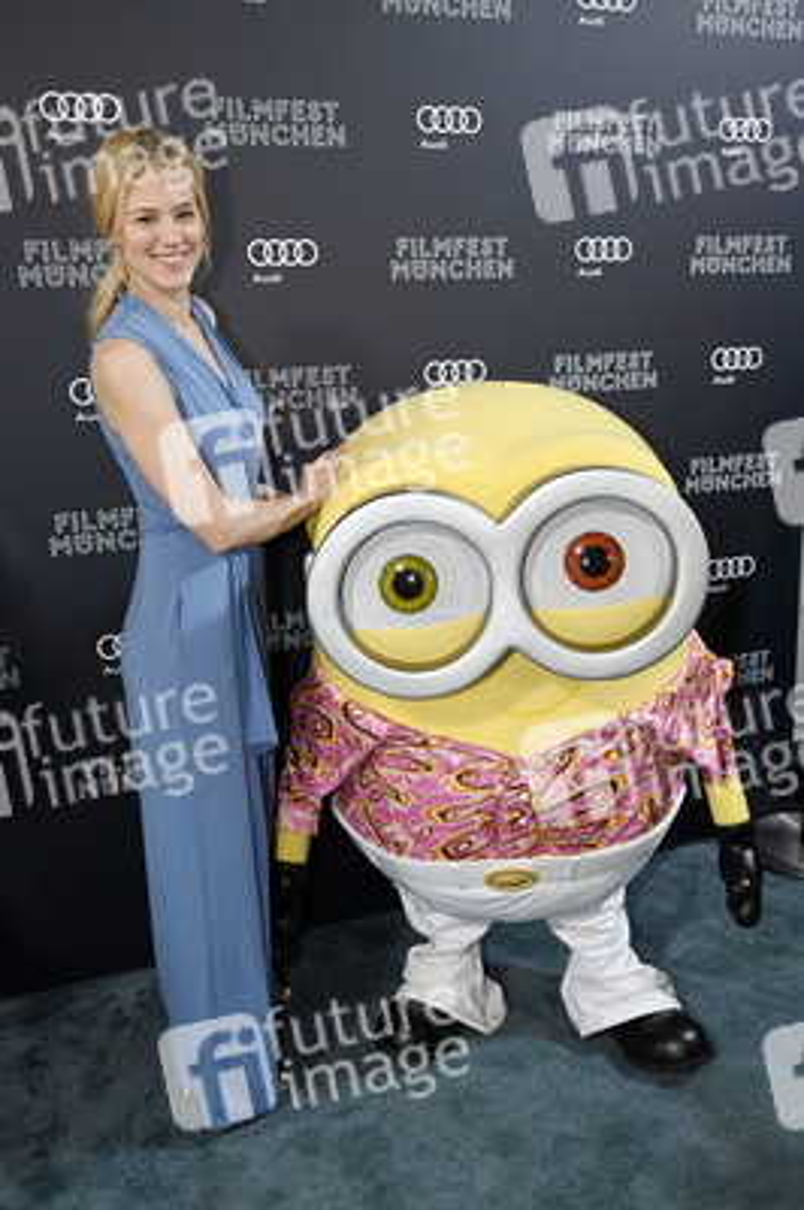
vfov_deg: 55.8
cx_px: 402
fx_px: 1141
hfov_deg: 38.8
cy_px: 605
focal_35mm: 34
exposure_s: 1/160
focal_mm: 34
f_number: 6.3
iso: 1600
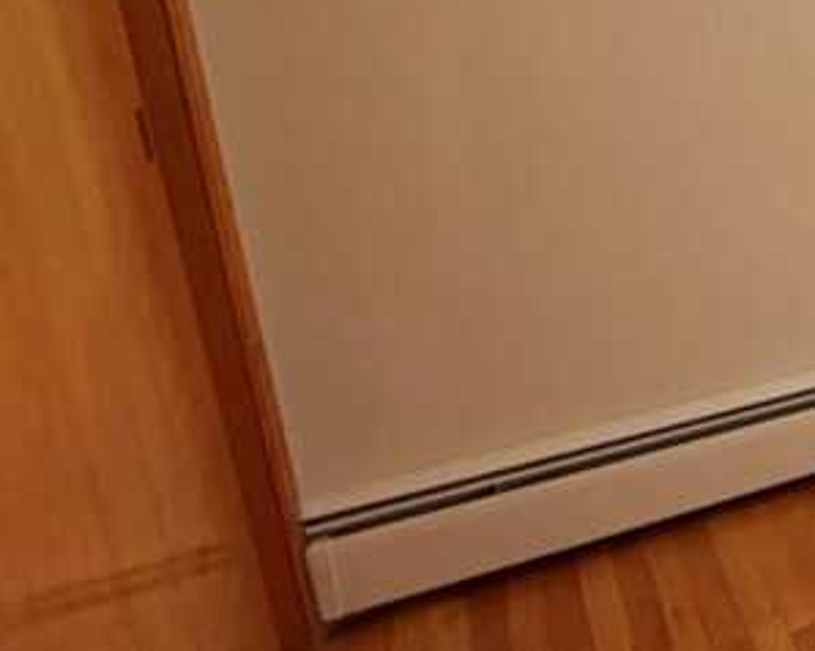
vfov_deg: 31.0
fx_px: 1133
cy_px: 98
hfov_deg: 24.6
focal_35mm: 47
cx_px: 1357
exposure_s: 1/121
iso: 125
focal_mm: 2.22
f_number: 2.2
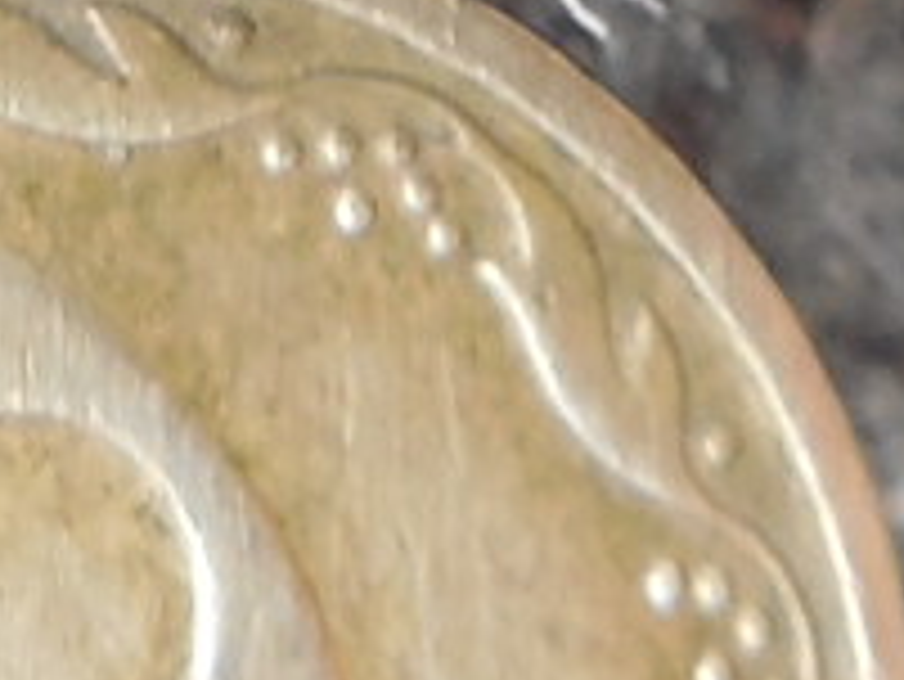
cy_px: -1756
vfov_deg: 5.5
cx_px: -225
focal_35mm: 247
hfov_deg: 7.9
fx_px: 6454
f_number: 3.6
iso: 400
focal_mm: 5.6
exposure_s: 1/15
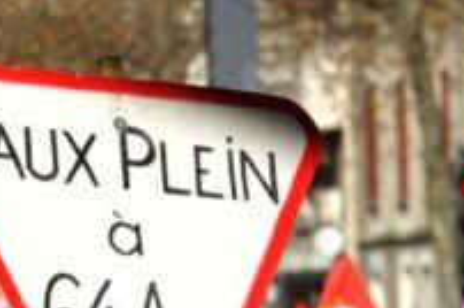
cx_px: 195
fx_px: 8197
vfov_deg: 2.2
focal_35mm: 637
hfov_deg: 3.2
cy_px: 329
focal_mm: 78.39
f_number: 4
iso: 100
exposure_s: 1/800
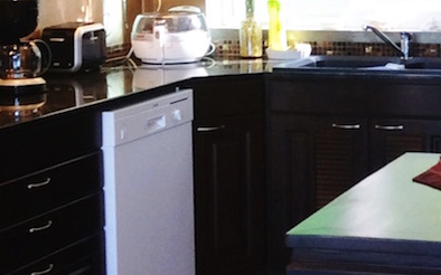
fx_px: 1322
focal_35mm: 110
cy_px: 63
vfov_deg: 11.9
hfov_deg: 18.7
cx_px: 374
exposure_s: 1/24
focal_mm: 3.3
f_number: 2.4
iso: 40
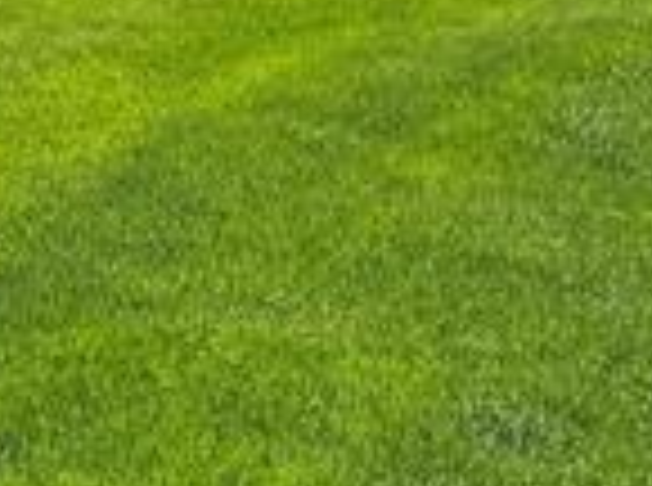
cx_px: -1003
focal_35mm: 170
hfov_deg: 10.0
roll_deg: -1.2
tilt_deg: +1.2
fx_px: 3194
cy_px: -504
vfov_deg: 8.2
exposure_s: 1/5814
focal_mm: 6.76
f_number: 1.78
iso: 80
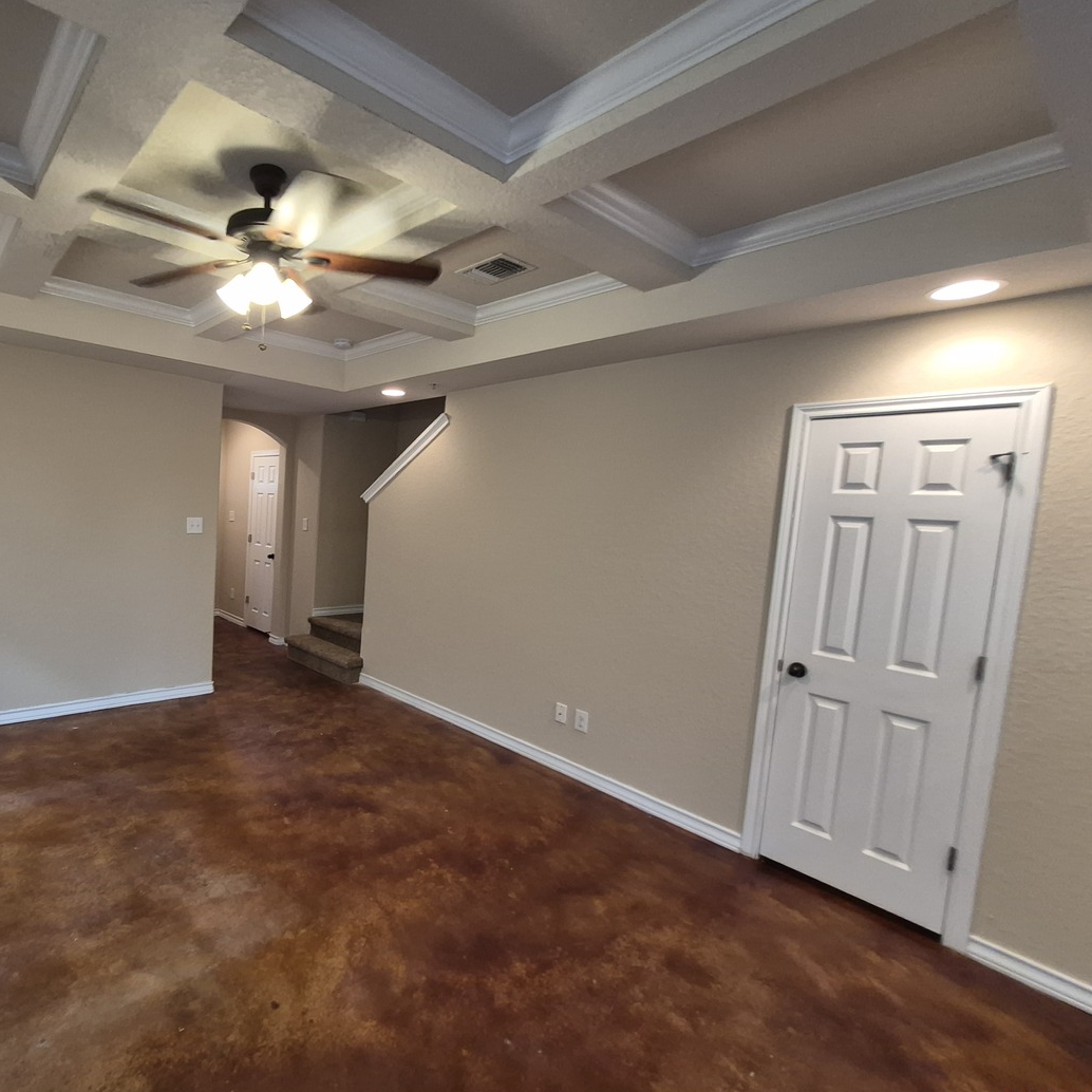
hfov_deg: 83.9
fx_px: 571
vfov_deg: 87.4
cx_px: 349
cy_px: 538
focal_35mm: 16
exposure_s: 1/60
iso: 320
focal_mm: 1.74
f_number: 2.2
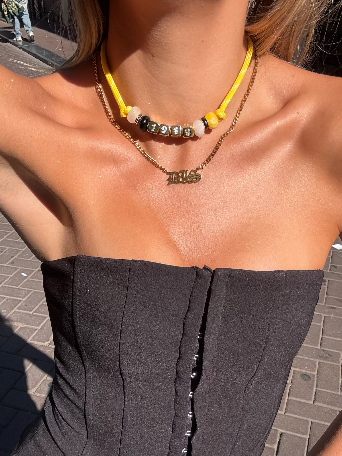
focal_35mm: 30
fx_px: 395
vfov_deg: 60.0
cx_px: 171
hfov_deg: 46.8
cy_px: 228
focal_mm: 2.69
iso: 25
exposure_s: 1/1172
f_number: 1.9
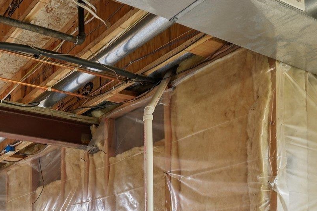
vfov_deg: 27.6
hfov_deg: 40.3
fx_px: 361
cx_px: -14
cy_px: 270
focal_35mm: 41
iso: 400
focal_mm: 16
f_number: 8
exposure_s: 1/4
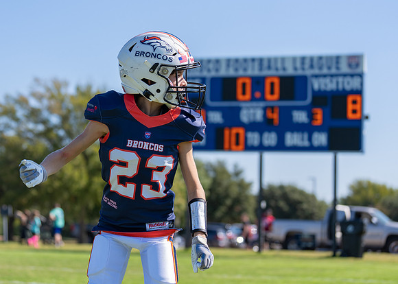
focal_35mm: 98
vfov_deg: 14.6
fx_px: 1105
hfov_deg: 20.4
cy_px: 106
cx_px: 145
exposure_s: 1/1250
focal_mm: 70
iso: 100
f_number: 2.8
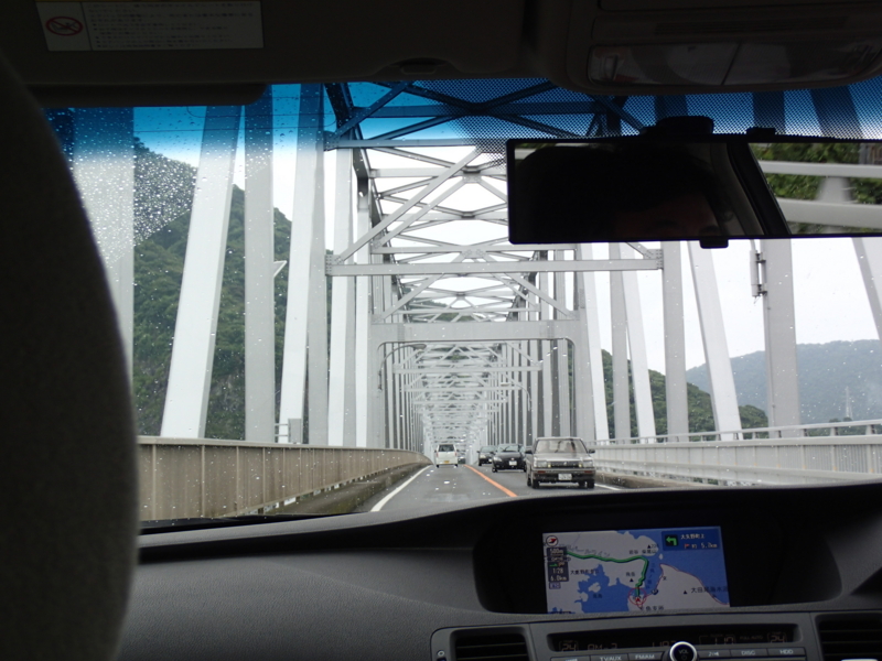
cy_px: 330
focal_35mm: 53
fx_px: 1350
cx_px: 441
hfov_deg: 36.2
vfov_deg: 27.5
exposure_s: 1/100
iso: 100
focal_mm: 9.61
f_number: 4.5
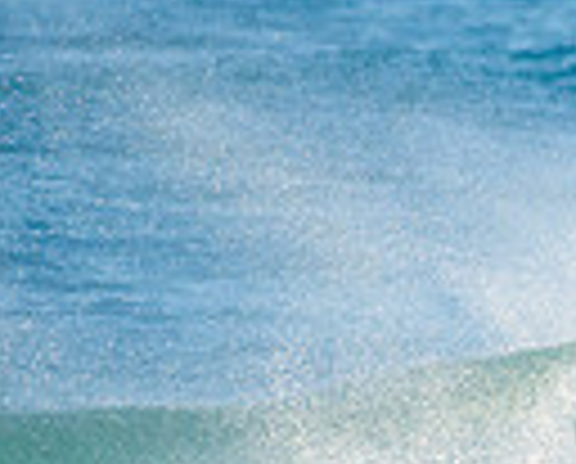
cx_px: 1040
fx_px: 36257
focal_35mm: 2122
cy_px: 453
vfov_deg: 0.7
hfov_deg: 0.9
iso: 360
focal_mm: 500
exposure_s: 1/1600
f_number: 5.6
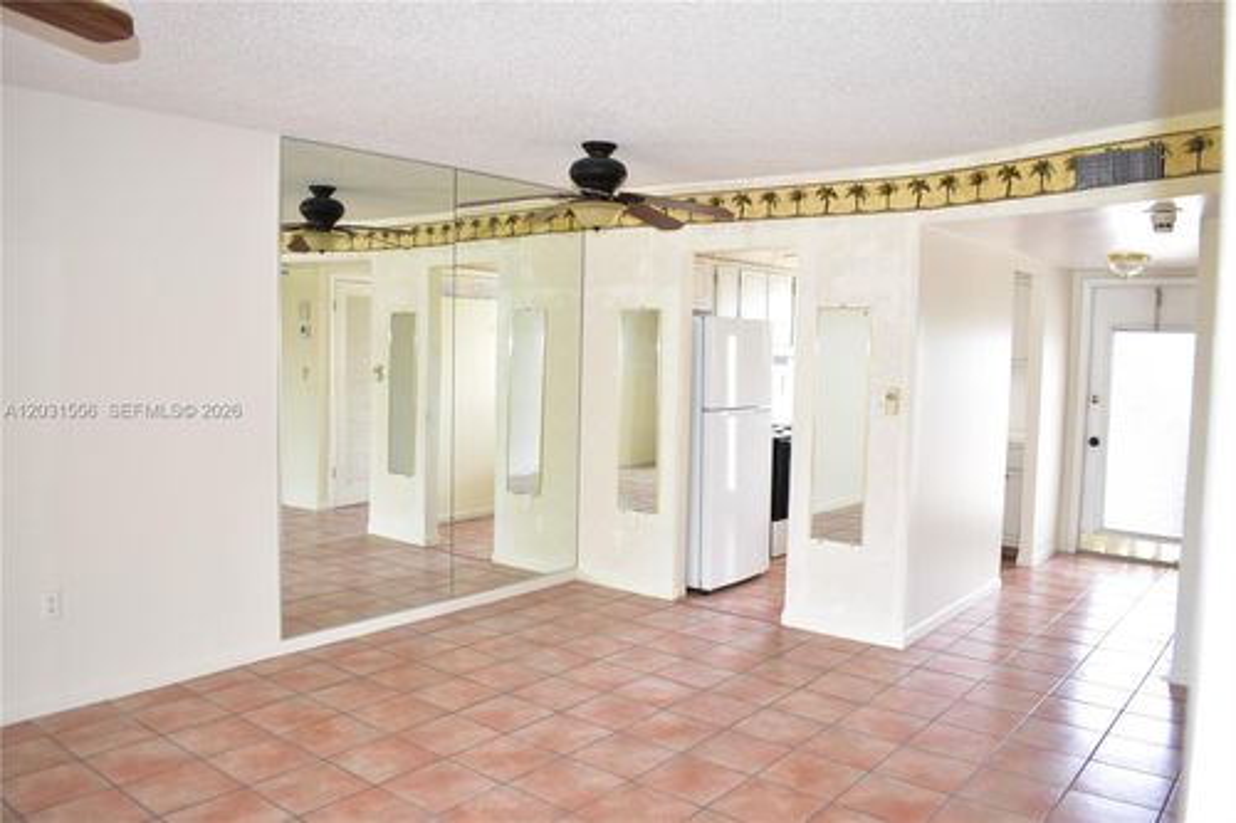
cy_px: 412
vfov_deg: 47.9
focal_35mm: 27
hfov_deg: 67.4
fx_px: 927
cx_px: 618
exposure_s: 1/60
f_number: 4.5
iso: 1000
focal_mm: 18
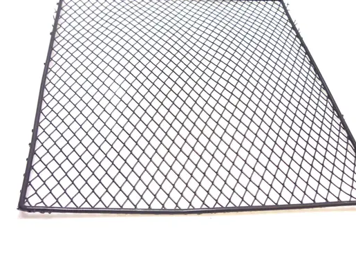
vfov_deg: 35.0
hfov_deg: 45.7
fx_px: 422
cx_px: 194
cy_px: 106
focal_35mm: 41
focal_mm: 5.5
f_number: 2.8
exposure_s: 1/50
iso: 80
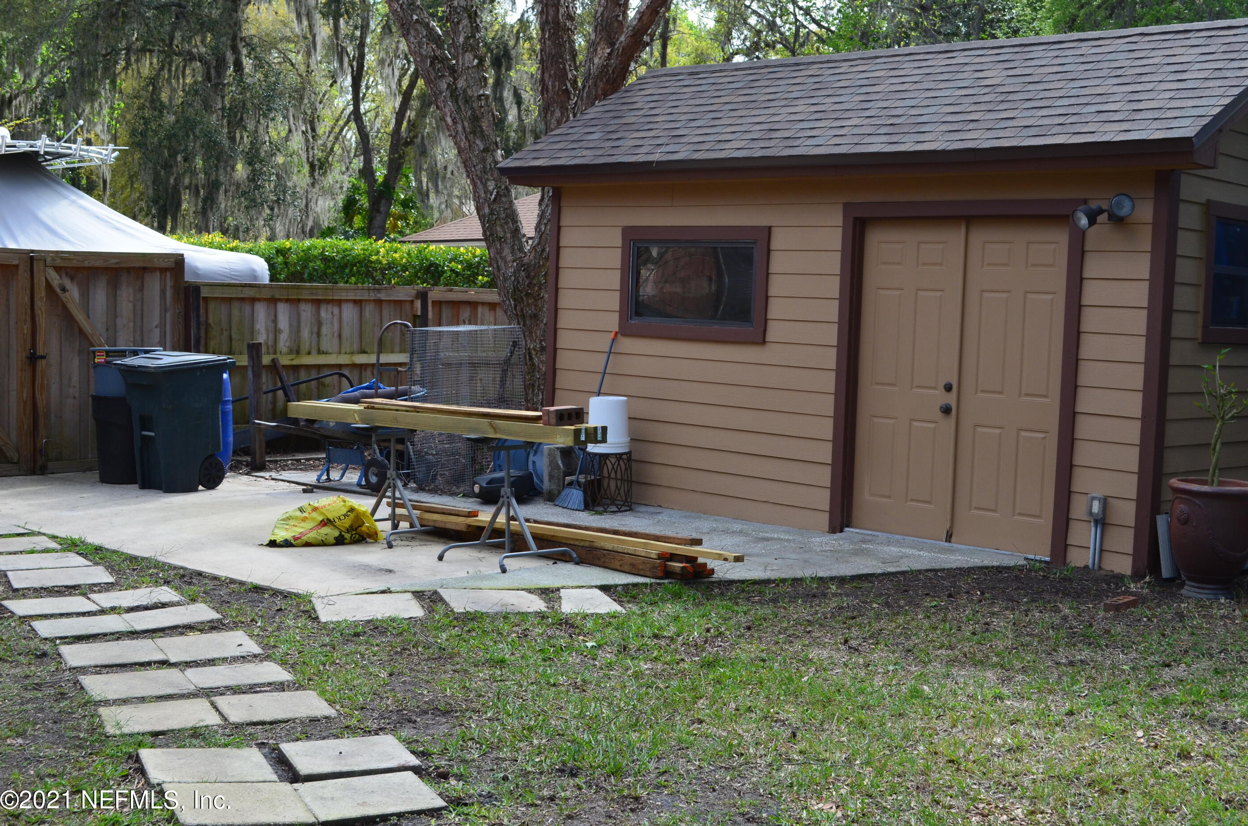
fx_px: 1610
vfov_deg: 28.8
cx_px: 665
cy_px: 391
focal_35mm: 47
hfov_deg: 42.4
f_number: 10
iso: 400
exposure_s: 1/200
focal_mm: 29
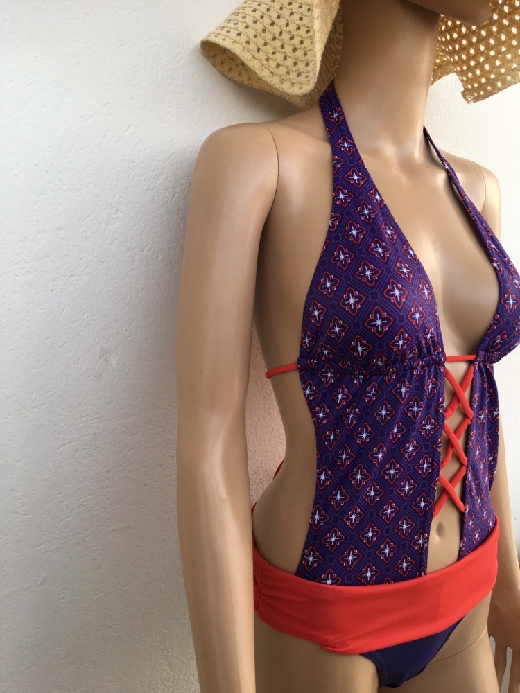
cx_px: 260
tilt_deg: -12.2
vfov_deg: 61.7
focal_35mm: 29
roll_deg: -6.0
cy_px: 346
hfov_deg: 48.2
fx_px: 581
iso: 25
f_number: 2.2
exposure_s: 1/50
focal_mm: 4.15
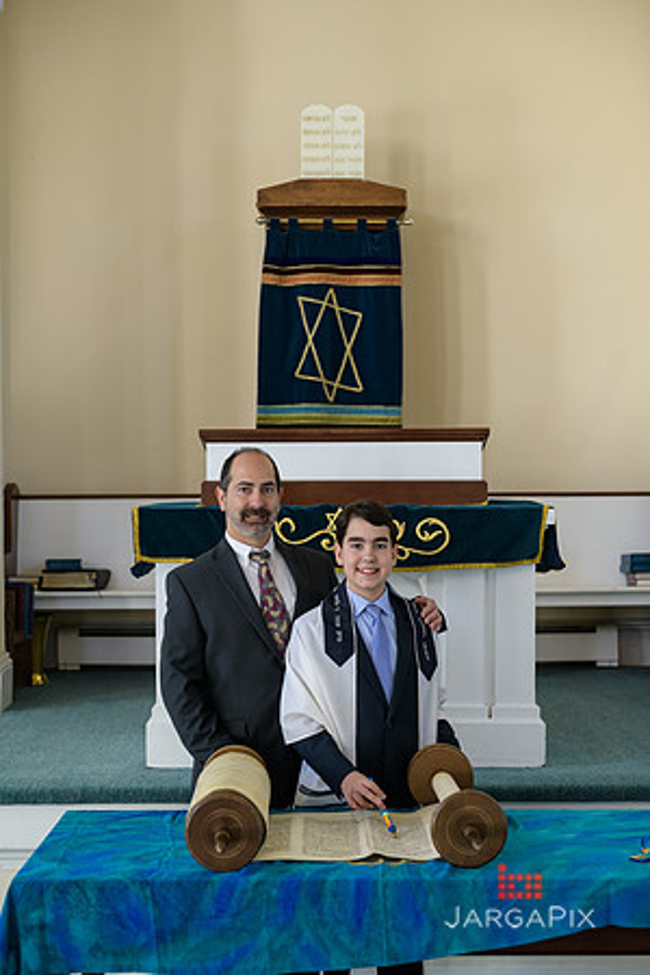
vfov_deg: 33.4
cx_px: 325
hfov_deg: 22.6
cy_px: 488
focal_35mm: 60
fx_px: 1625
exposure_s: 1/125
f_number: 3.2
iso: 400
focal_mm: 60
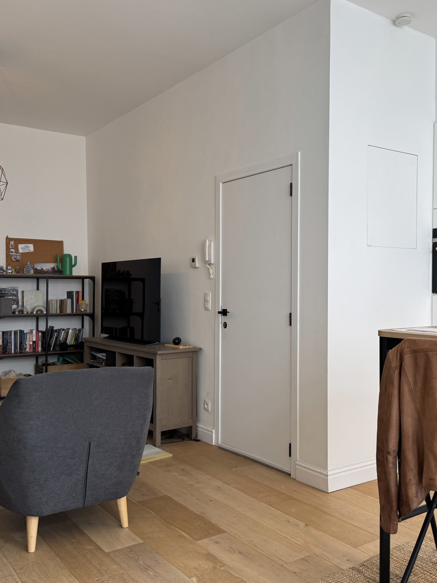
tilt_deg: -0.2
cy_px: 289
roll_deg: +0.4
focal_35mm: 33
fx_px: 555
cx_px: 264
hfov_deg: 42.7
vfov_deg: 55.4
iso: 80
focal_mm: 6.76
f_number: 1.78
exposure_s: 1/100
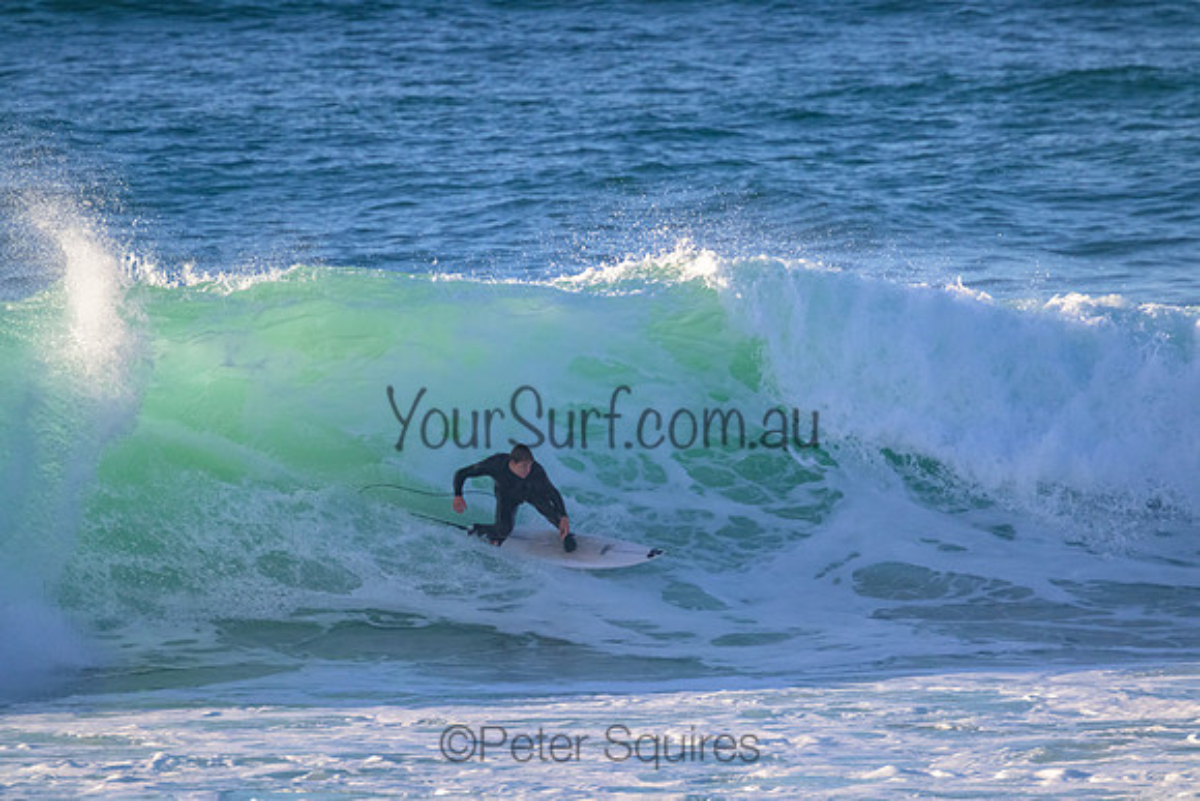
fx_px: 26672
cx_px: 600
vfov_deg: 1.7
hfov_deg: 2.6
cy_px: 400
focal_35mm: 800
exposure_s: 1/2000
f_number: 11
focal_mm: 800
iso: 2500
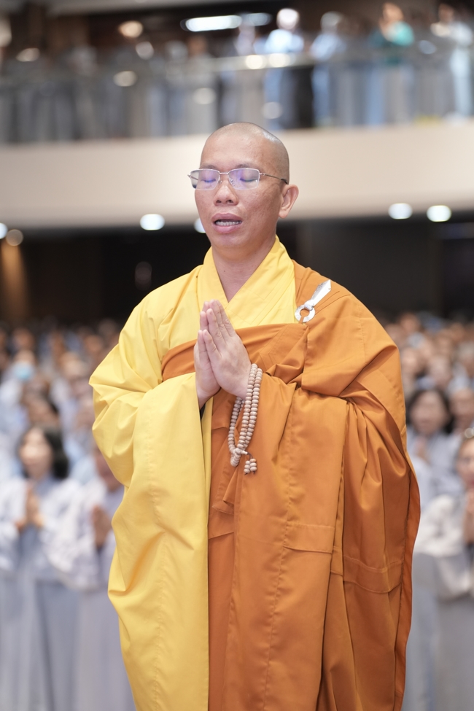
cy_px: 356
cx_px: 237
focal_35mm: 92
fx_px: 1817
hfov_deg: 14.9
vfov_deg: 22.1
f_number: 2.8
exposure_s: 1/125
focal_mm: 92
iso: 1600
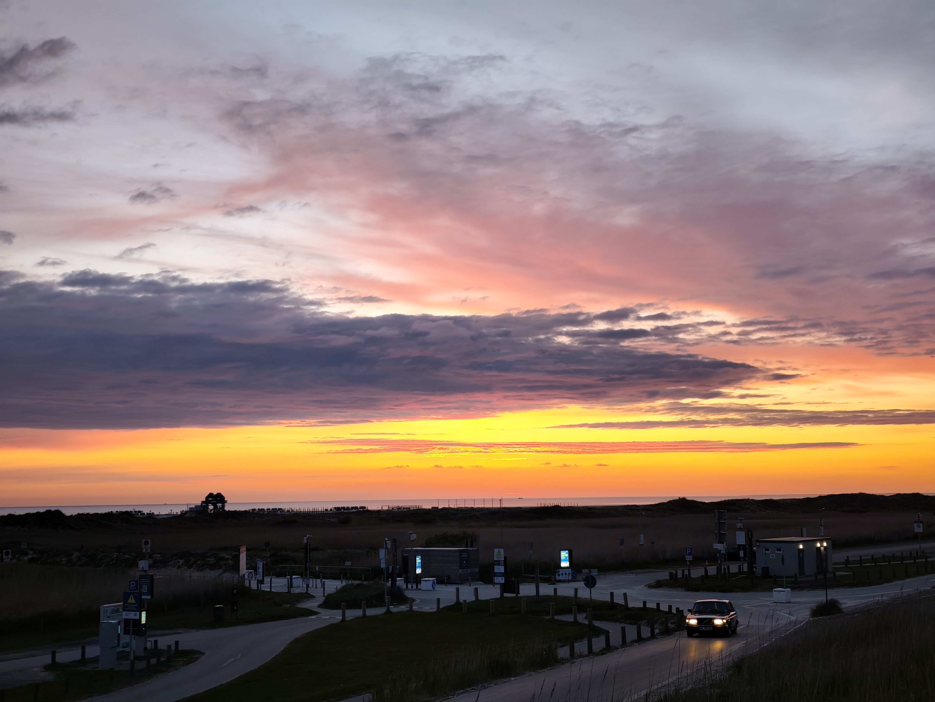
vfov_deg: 31.5
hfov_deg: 41.2
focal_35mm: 46
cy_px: 351
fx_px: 1242
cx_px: 468
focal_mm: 6.19
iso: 100
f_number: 1.65
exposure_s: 1/100
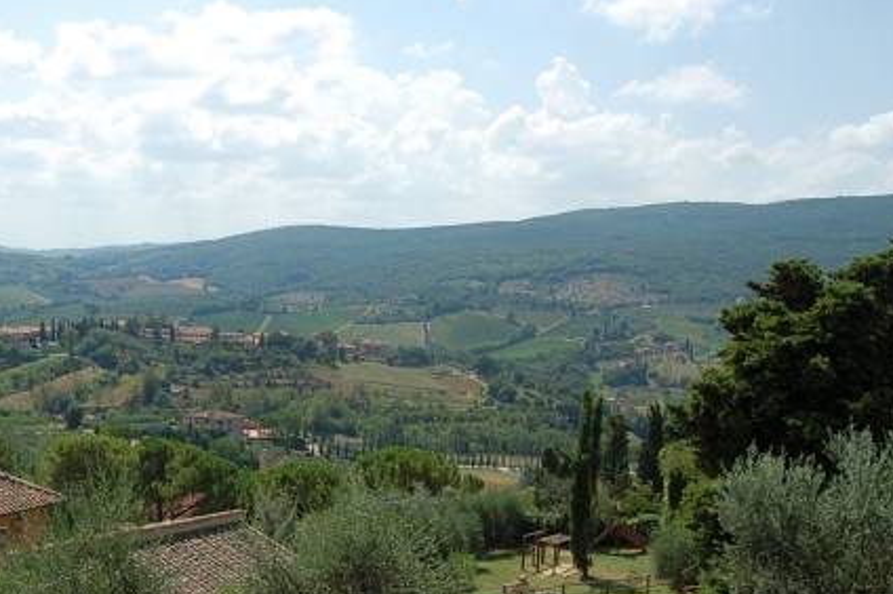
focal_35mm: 42
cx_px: 284
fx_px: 1041
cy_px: 339
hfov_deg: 45.6
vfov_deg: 31.8
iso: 200
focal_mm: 18
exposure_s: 1/250
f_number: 10
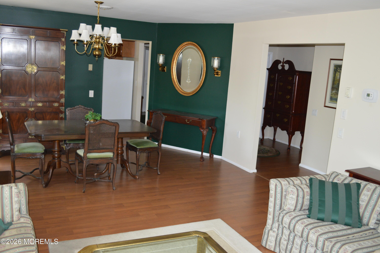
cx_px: 190
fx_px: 348
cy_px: 126
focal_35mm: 33
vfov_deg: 39.9
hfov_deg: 57.3
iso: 720
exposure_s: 1/60
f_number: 3.8
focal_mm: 22
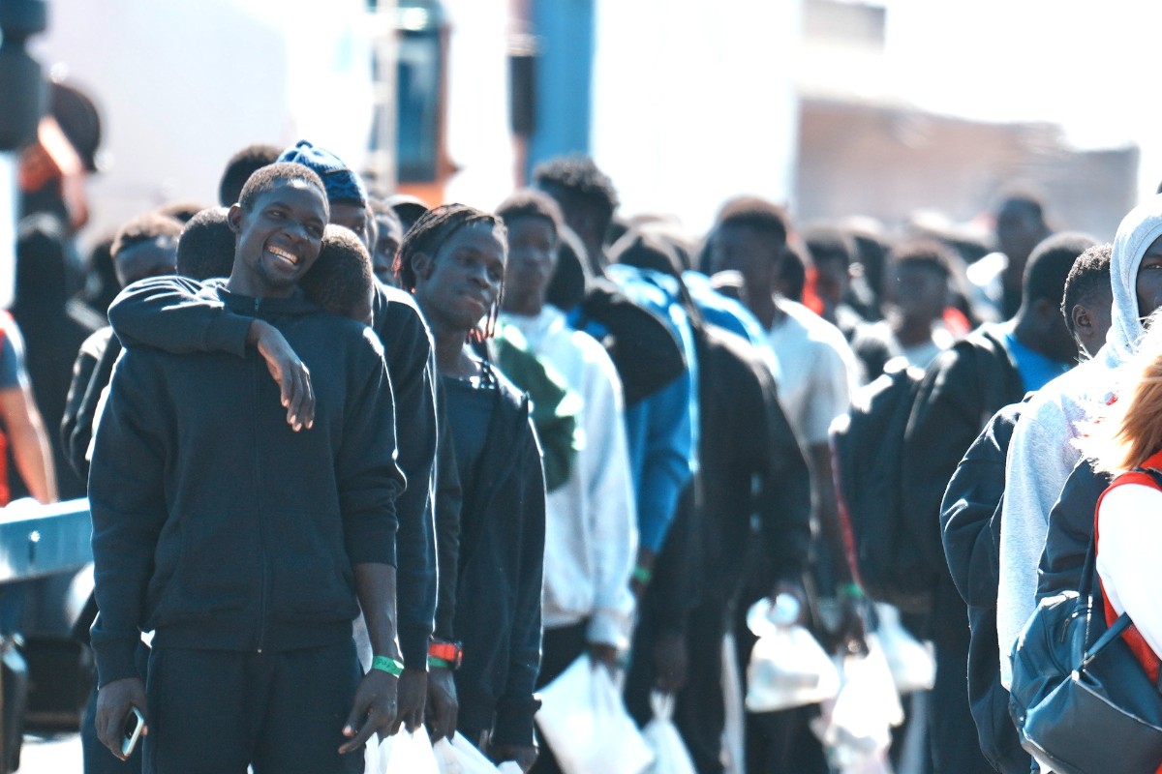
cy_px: 387
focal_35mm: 300
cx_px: 581
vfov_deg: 4.6
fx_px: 9683
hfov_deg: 6.9
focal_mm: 200
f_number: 2.8
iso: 200
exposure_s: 1/1500
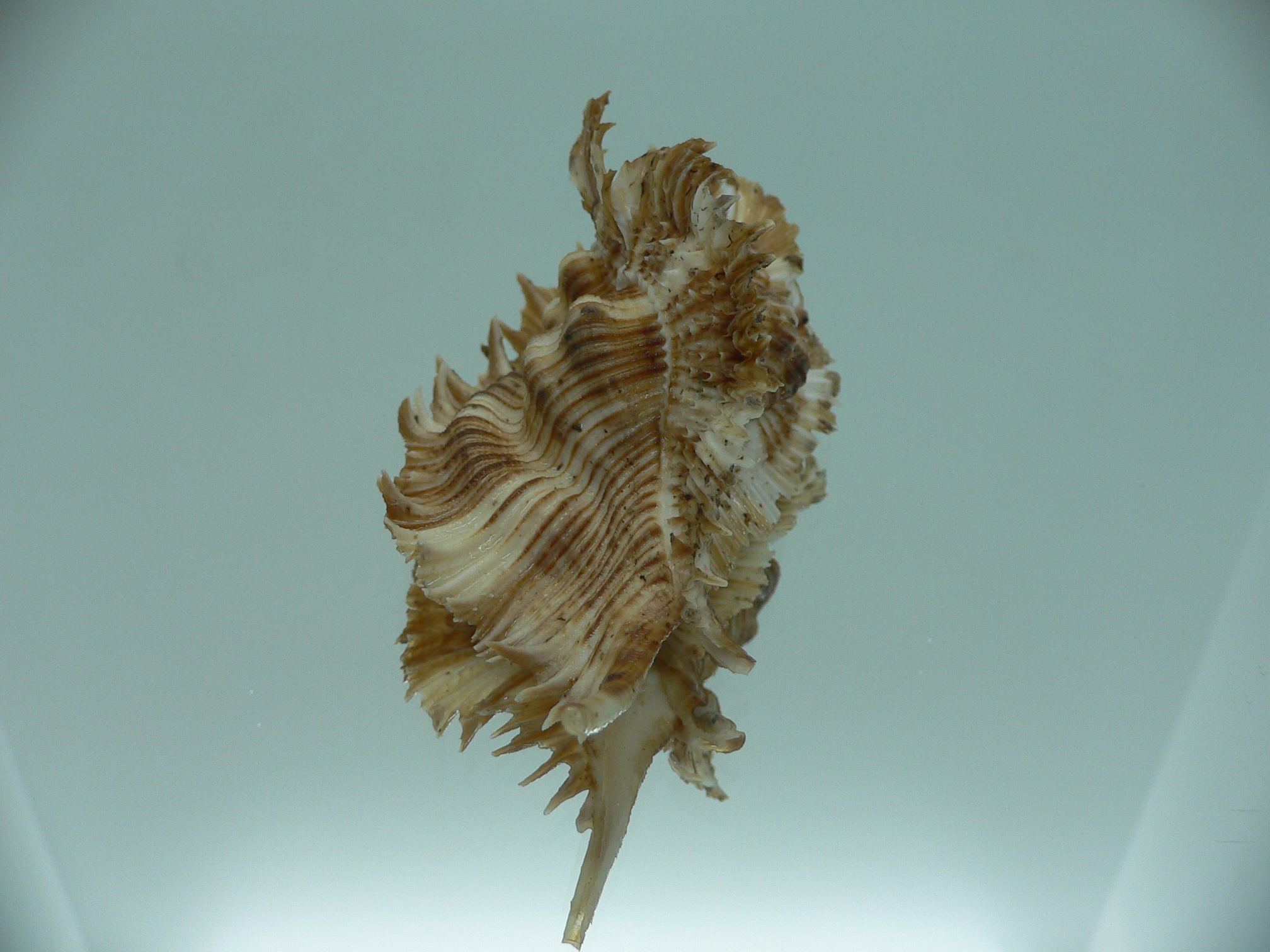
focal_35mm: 35
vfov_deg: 40.7
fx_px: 1284
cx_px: 635
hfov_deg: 52.6
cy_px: 476
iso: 80
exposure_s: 1/60
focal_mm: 4.6
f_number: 2.8
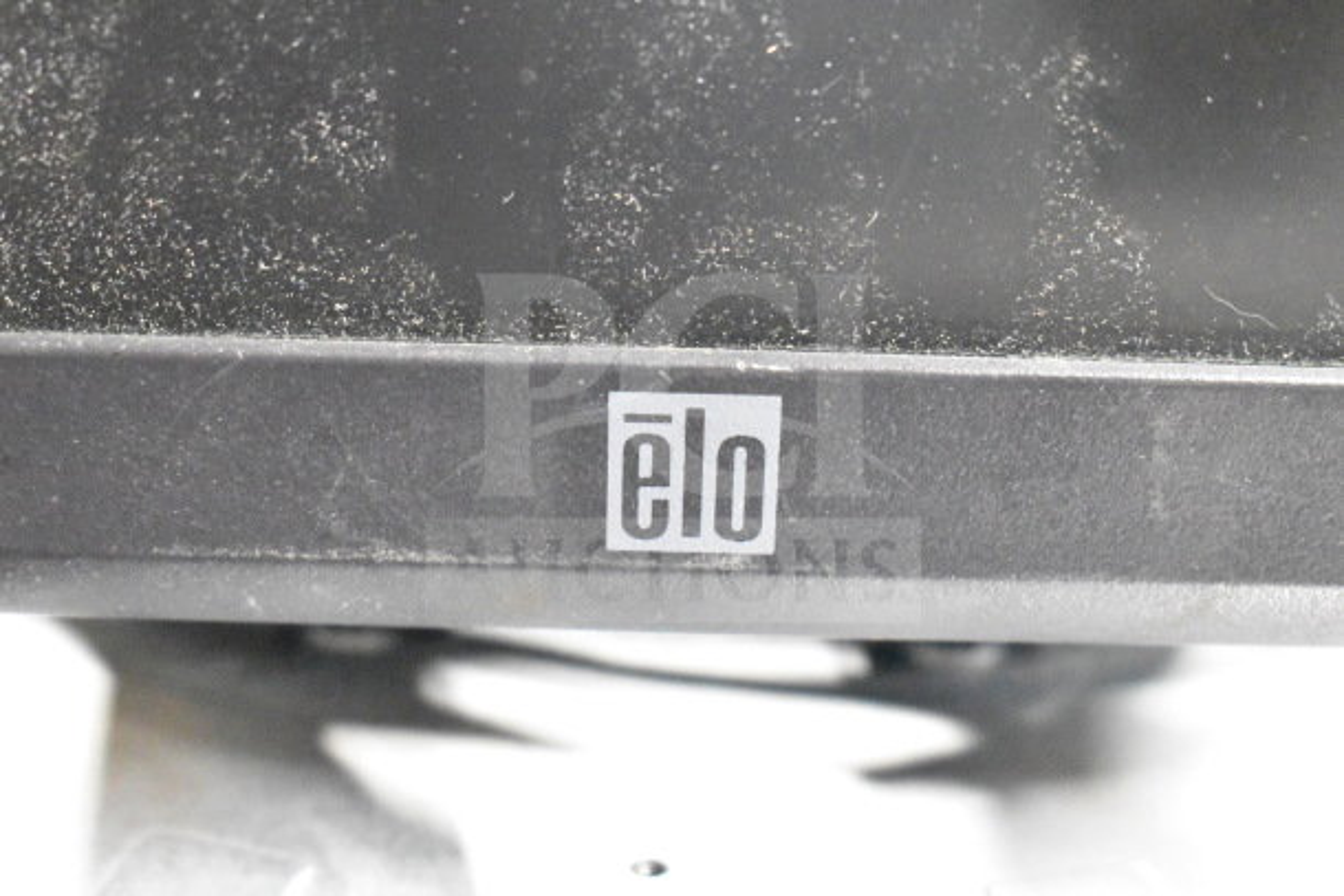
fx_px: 2352
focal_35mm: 63
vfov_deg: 21.6
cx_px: 672
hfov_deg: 31.9
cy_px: 448
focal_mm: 42
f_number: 5
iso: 25600
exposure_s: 1/40
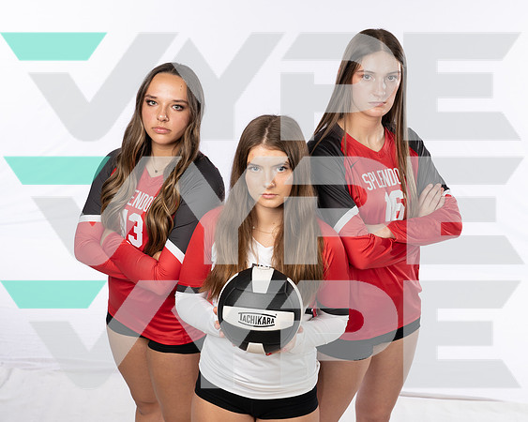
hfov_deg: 38.5
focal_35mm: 48
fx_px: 756
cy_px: 211
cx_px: 264
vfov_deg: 31.2
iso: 200
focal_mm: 43
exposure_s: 1/250
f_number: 7.1
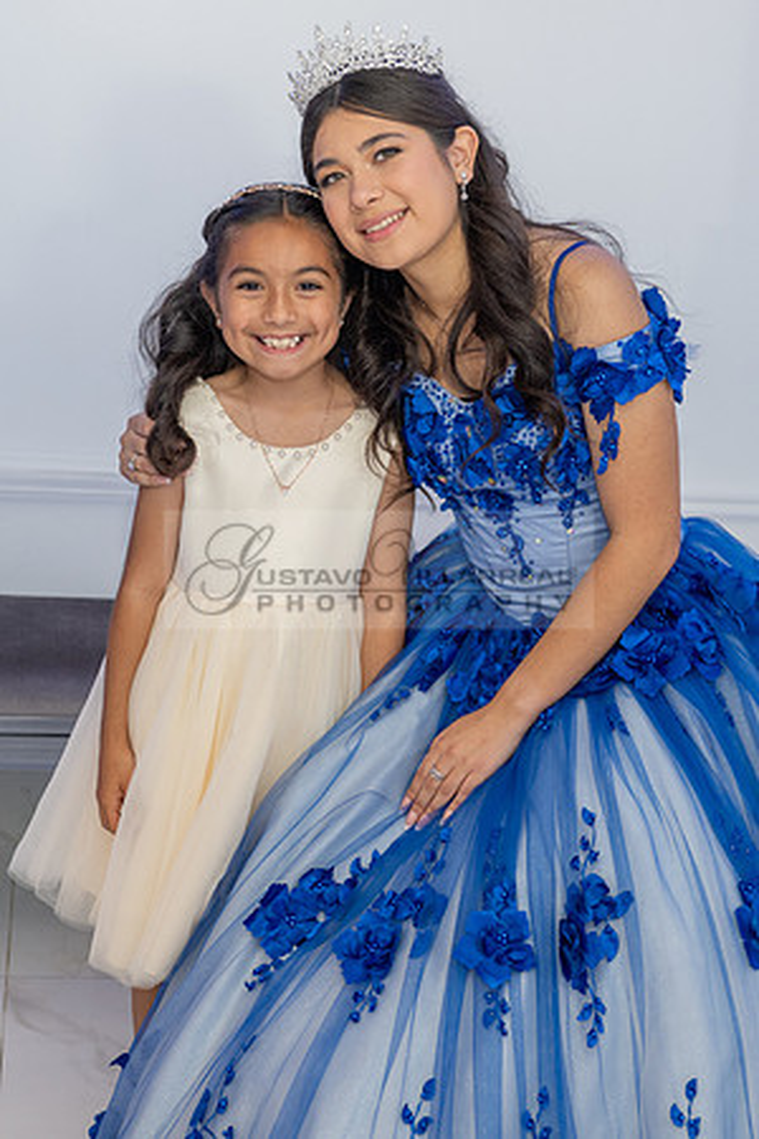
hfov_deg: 18.2
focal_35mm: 75
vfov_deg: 27.0
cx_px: 336
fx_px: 2372
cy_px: 570
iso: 800
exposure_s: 1/160
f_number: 3.5
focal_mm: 50
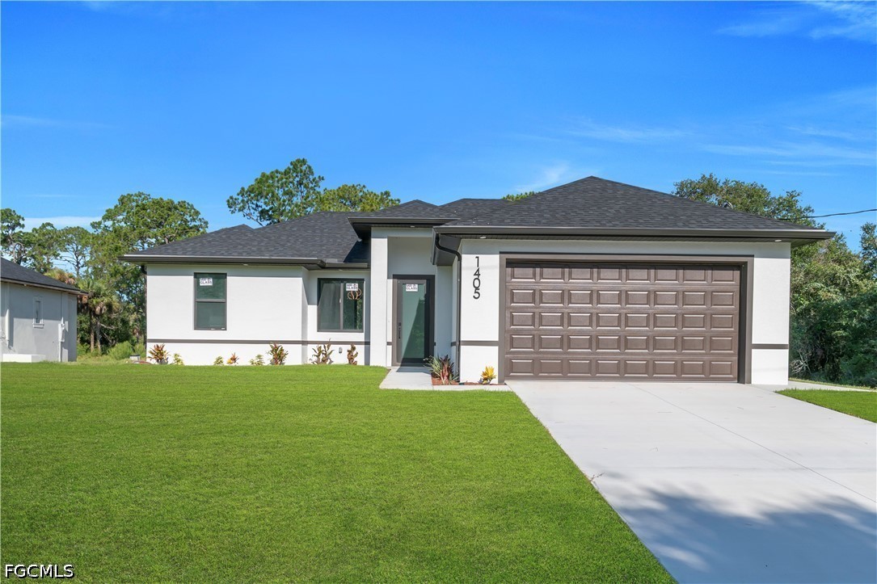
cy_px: 292
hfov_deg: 61.9
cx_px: 438
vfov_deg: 43.6
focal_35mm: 30
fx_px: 731
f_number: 8
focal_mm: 20
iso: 100
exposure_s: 1/500
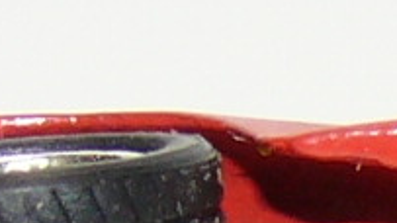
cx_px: 972
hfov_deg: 2.5
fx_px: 9197
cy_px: 477
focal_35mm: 874
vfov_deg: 1.4
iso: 100
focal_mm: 13.4
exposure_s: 1/30
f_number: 4
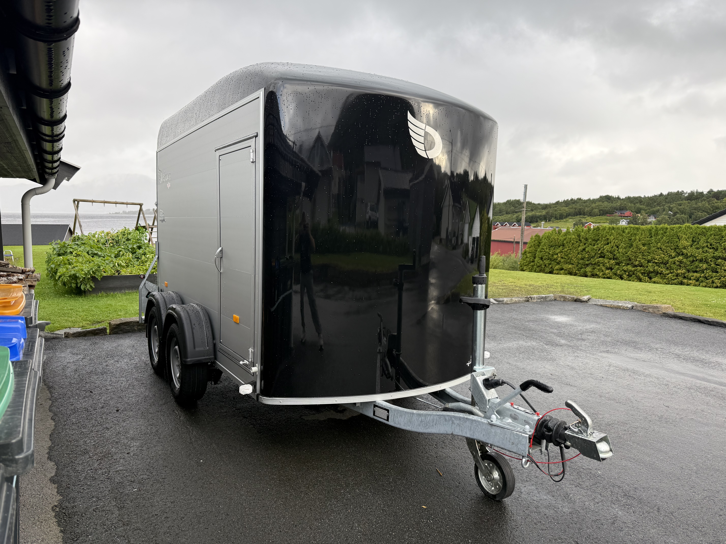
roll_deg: -1.0
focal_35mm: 24
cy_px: 272
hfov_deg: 71.6
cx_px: 363
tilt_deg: -5.7
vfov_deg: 56.8
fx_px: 503
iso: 80
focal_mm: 6.76
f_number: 1.78
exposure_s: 1/481
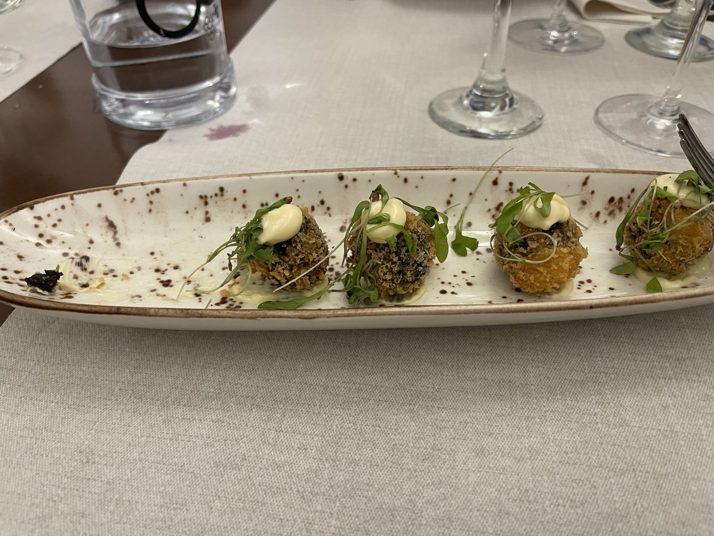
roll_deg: -0.8
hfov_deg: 69.4
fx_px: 516
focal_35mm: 25
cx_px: 357
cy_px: 268
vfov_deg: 54.9
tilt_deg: -42.0
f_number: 1.6
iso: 200
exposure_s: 1/60
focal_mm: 5.1
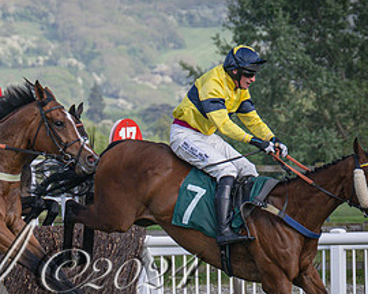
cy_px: 227
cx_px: 116
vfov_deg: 4.3
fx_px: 3921
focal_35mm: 360
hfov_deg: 5.4
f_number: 4
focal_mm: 98
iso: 400
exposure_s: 1/2500
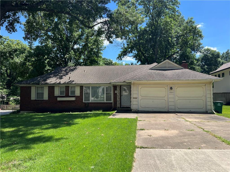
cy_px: 86
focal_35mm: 26
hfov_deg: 67.3
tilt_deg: +3.4
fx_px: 173
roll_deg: +0.4
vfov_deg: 53.1
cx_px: 115
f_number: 1.5
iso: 50
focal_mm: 5.7
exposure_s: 1/2045
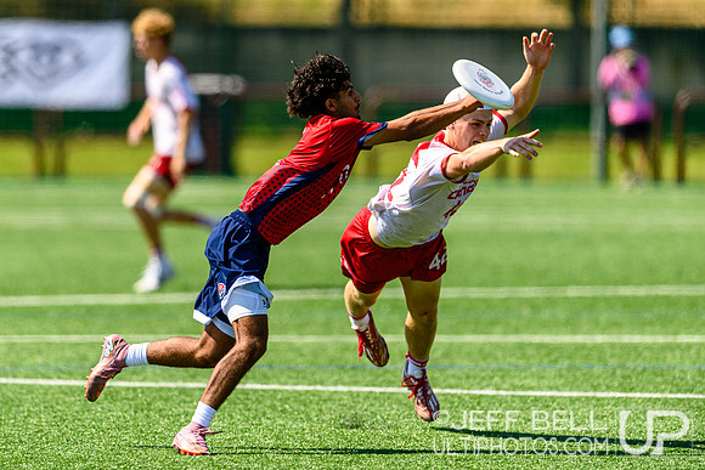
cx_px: 261
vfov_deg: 2.7
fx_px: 9868
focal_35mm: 504
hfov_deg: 4.1
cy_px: 174
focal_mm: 400
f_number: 3.2
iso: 100
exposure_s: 1/1600
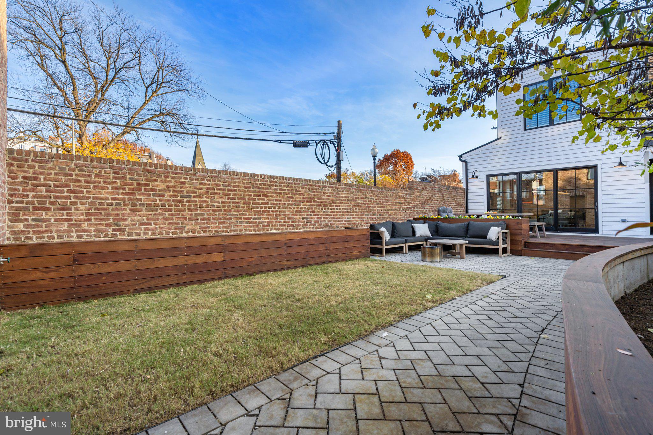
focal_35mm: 16
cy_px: 218
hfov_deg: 96.7
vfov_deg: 73.7
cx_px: 326
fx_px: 290
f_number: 11
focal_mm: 16
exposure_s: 1/80
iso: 250
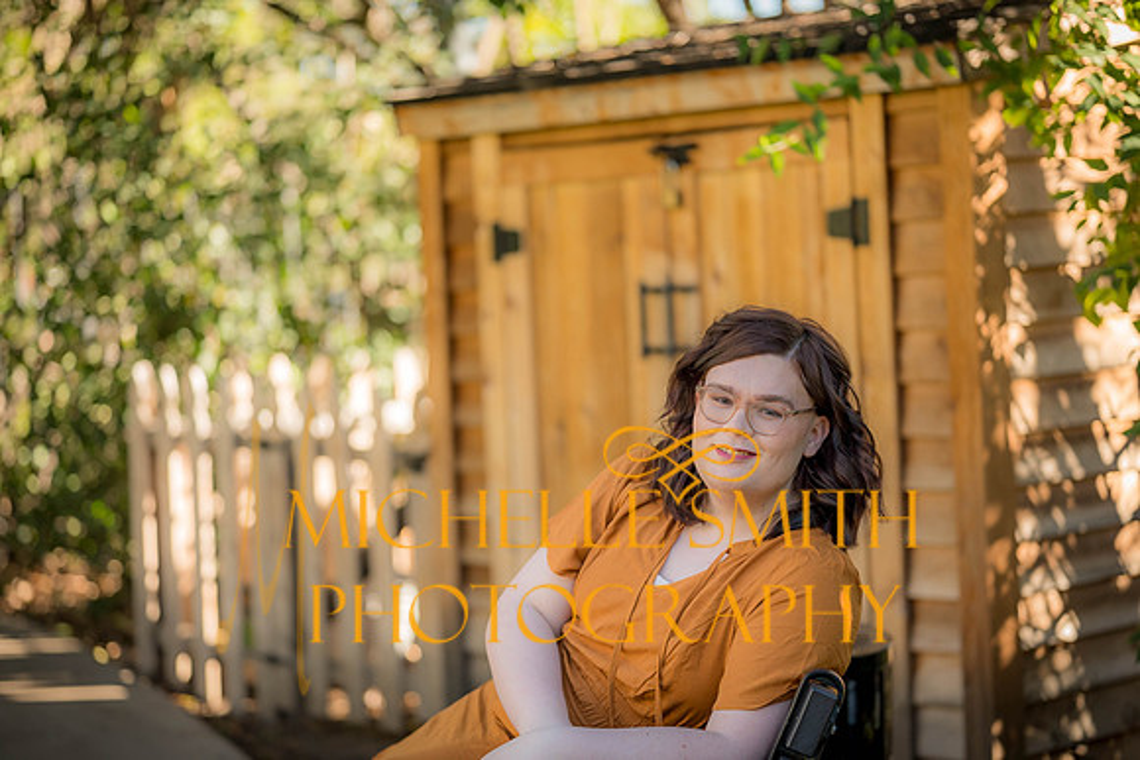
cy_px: 380
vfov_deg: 16.1
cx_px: 570
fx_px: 2692
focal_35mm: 85
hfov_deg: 23.9
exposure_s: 1/800
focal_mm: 85
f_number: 1.8
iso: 100
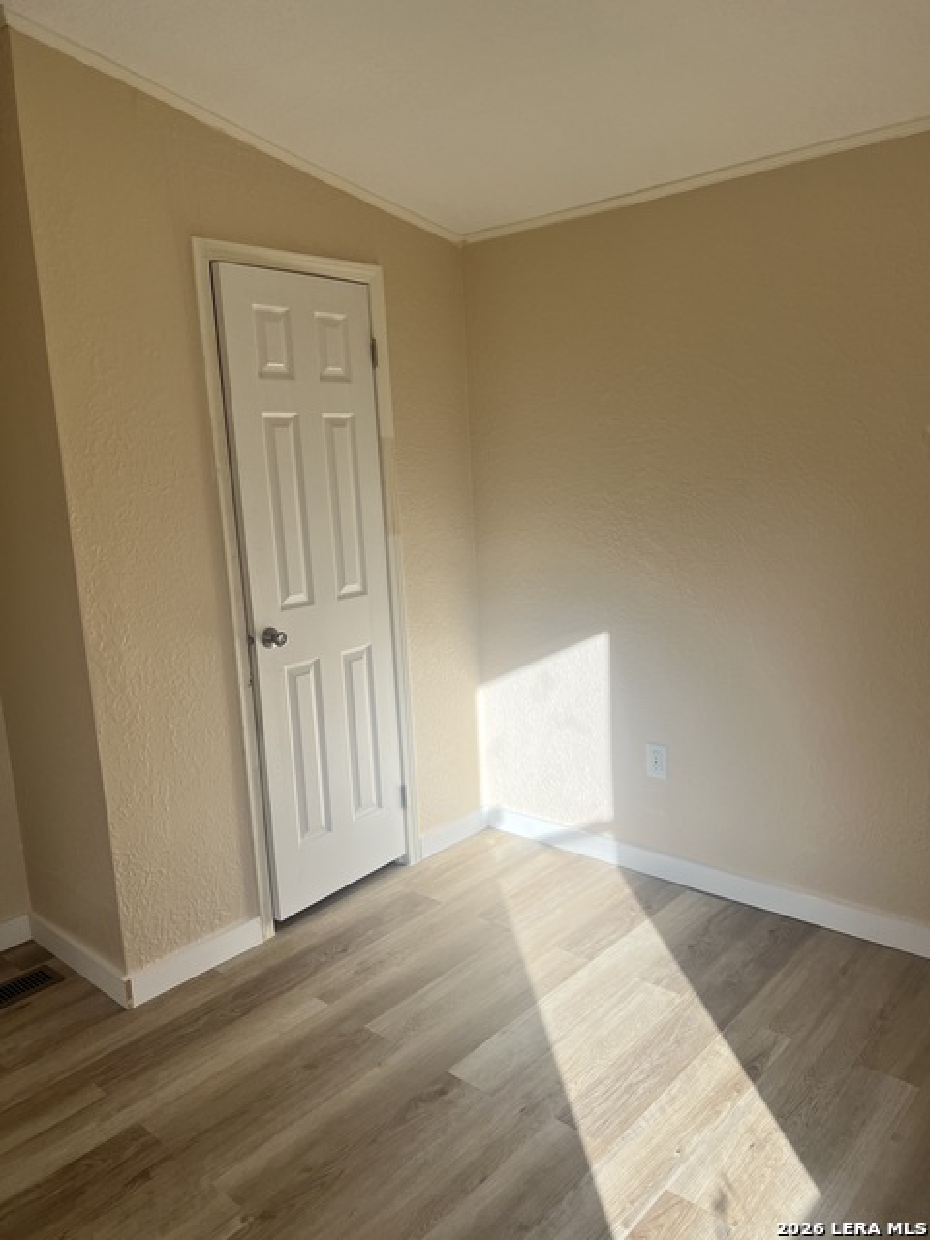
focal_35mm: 26
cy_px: 620
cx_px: 465
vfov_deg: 67.3
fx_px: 931
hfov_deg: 53.1
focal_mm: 5.7
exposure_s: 1/561
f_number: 1.5
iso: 50
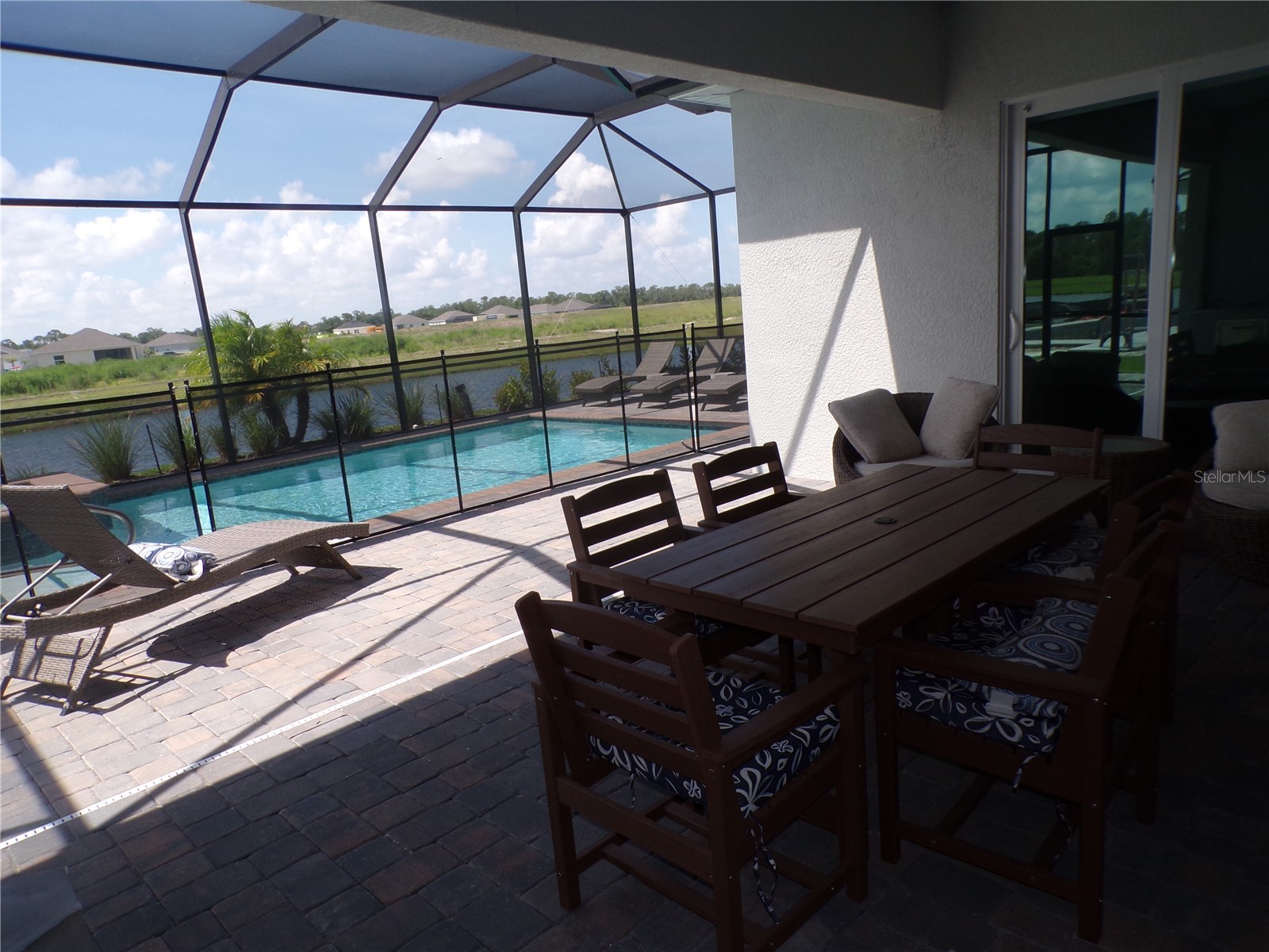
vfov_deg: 56.8
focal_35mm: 24
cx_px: 634
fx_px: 880
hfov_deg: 71.6
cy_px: 476
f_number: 5.8
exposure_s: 1/150
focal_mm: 4.3
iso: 80
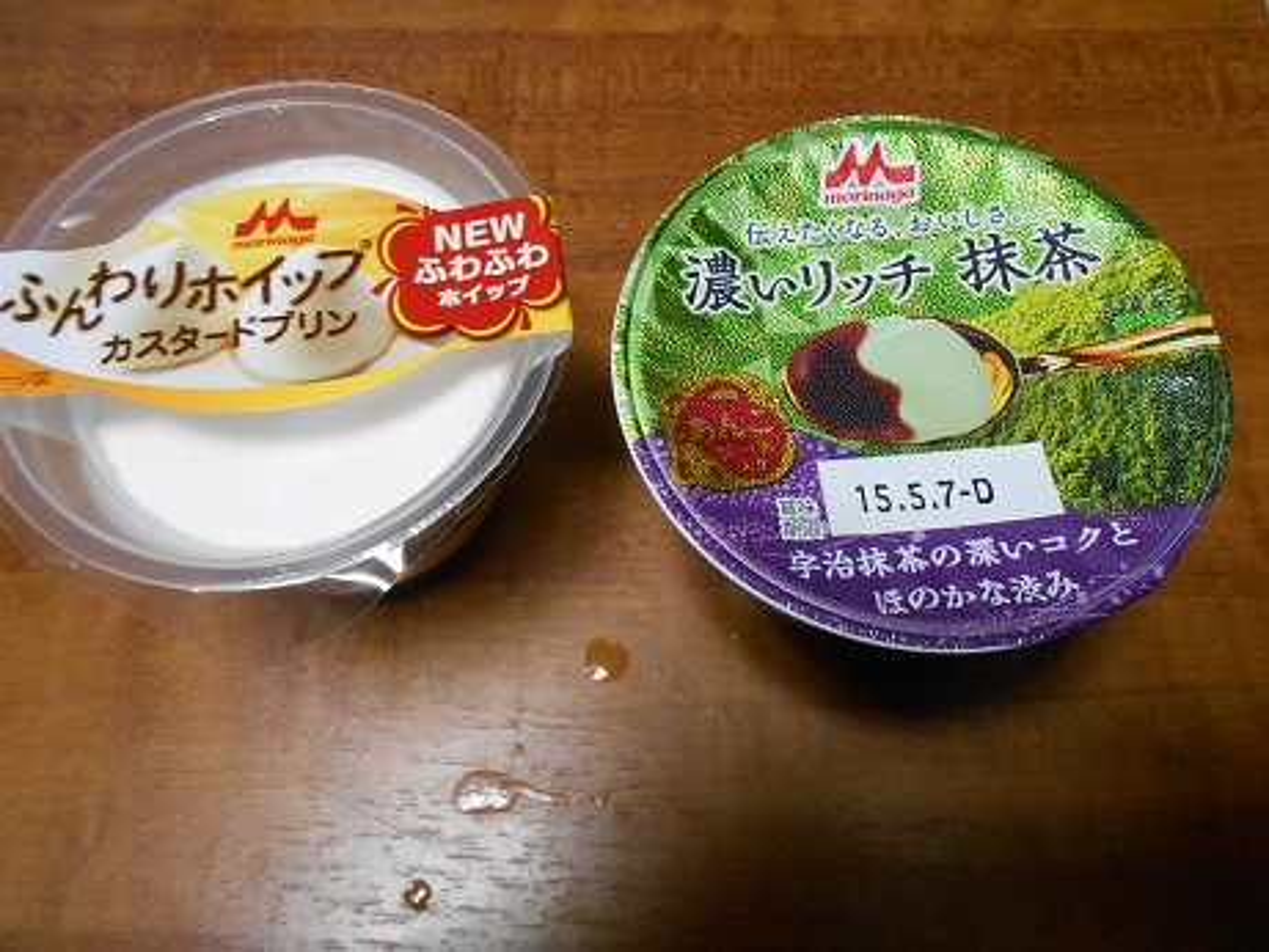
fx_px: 953
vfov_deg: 53.1
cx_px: 634
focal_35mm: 26
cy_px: 476
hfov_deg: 67.3
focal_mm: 4.6
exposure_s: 1/30
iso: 400
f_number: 3.5
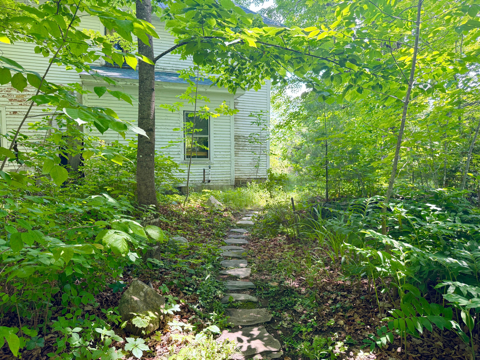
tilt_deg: -3.8
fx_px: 333
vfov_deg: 56.8
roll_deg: -0.5
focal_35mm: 24
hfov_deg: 71.6
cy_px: 180
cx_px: 240
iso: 100
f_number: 1.78
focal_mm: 6.76
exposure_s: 1/123
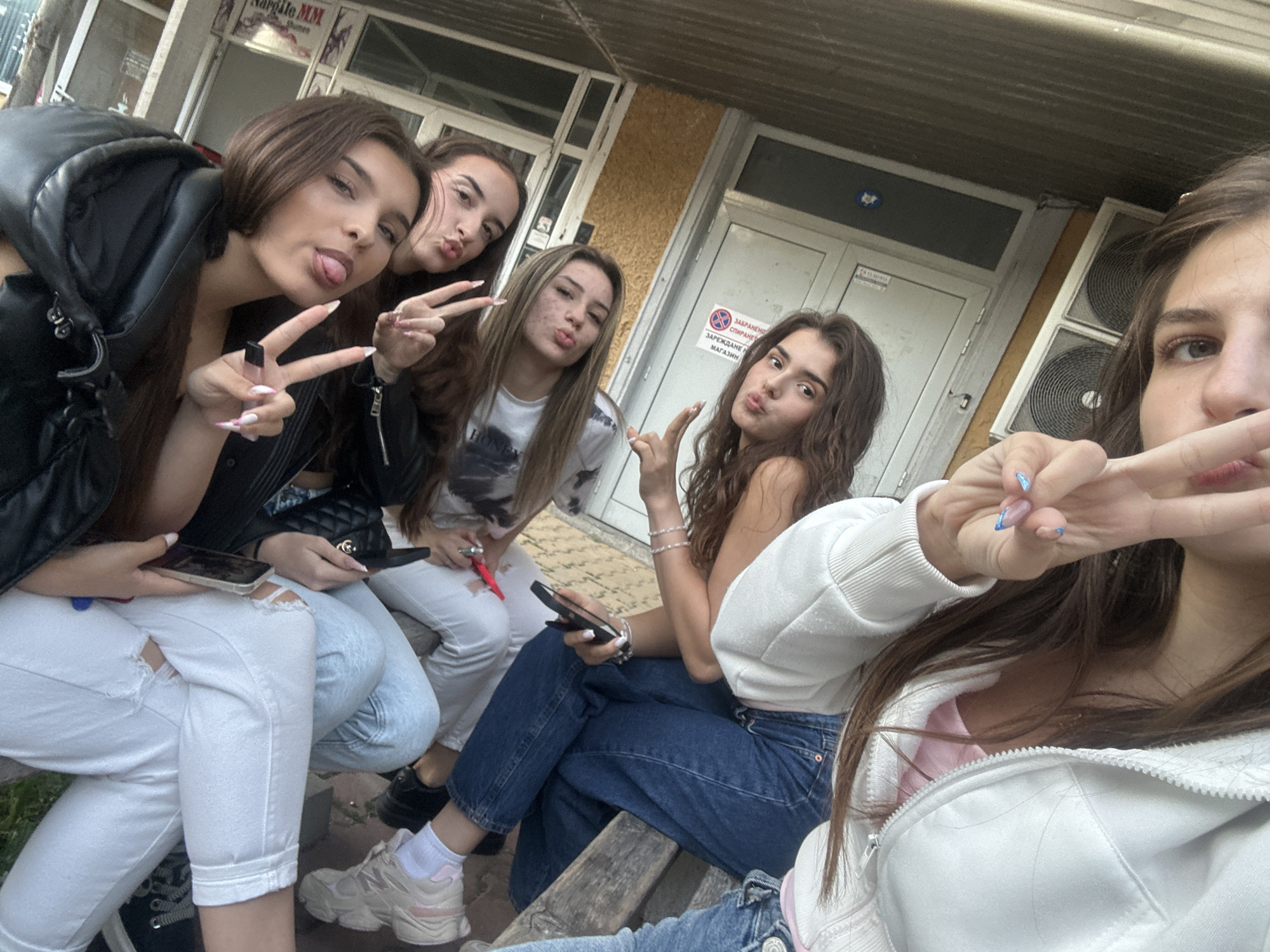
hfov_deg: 73.9
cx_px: 635
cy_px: 476
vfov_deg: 58.9
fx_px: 844
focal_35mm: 23
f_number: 1.9
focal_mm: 2.69
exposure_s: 1/50
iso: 80
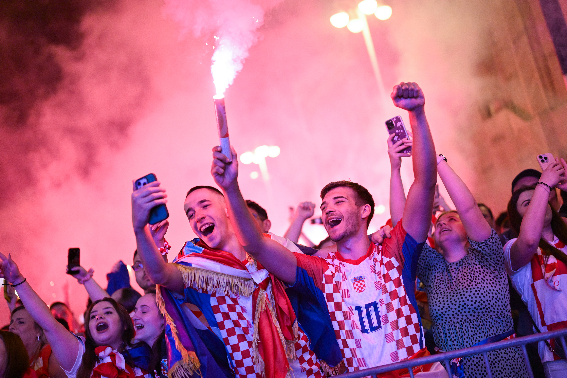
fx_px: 787
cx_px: 284
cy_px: 189
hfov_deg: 39.6
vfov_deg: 27.0
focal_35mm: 50
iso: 5000
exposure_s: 1/800
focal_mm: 50
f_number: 1.8
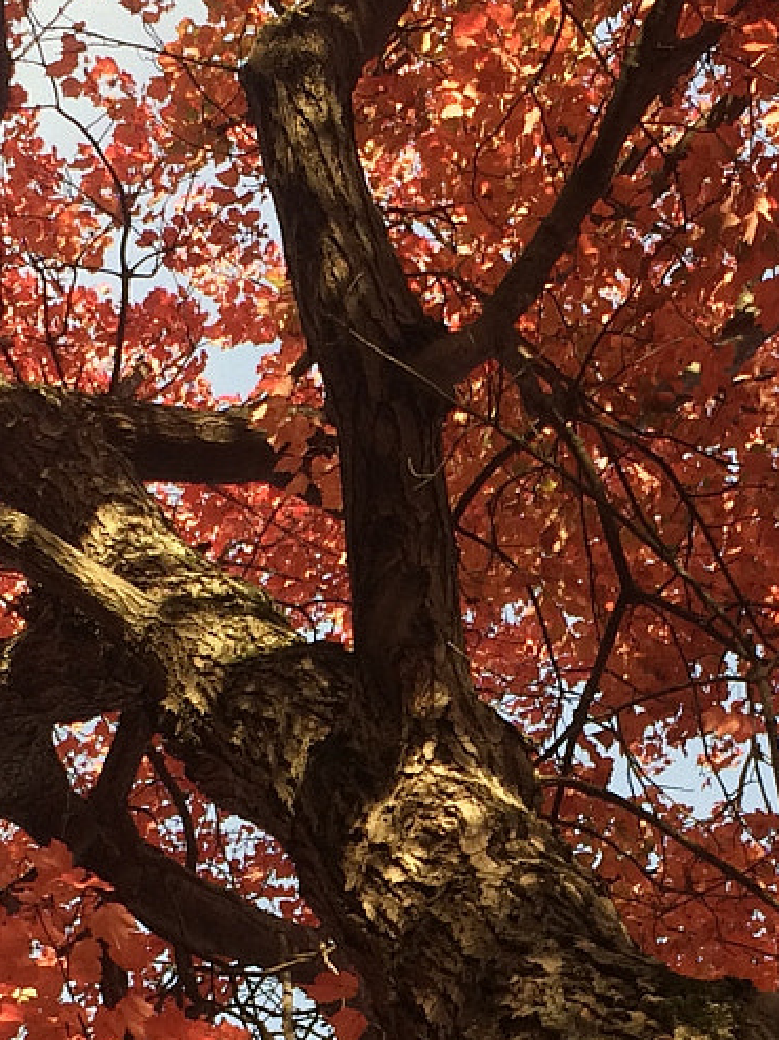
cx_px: 451
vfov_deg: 20.4
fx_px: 2823
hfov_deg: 15.7
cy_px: 966
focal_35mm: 94
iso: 32
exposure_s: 1/387
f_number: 2.2
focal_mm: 4.15
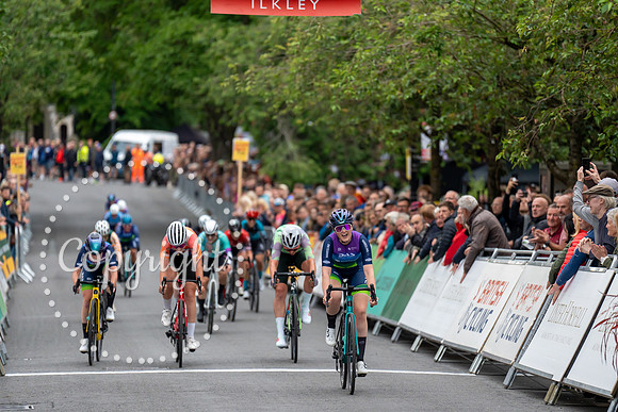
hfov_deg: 9.1
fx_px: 3866
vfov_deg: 6.1
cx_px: 348
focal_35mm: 225
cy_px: 232
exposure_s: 1/800
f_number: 2.8
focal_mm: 200
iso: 1000
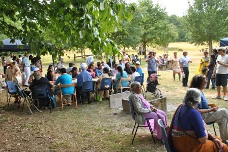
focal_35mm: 33
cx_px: 114
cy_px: 76
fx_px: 209
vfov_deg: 40.1
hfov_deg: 57.2
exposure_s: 1/60
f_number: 5.6
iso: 200
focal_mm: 22
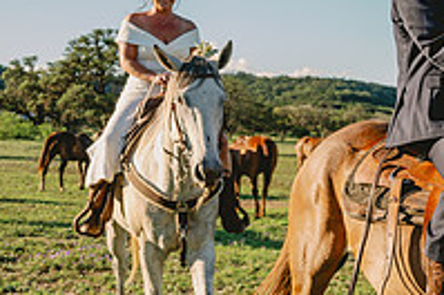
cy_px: 174
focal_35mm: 70
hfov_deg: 27.3
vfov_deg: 19.4
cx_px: 442
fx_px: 862
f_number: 2.8
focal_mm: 24
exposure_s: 1/1600
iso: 50
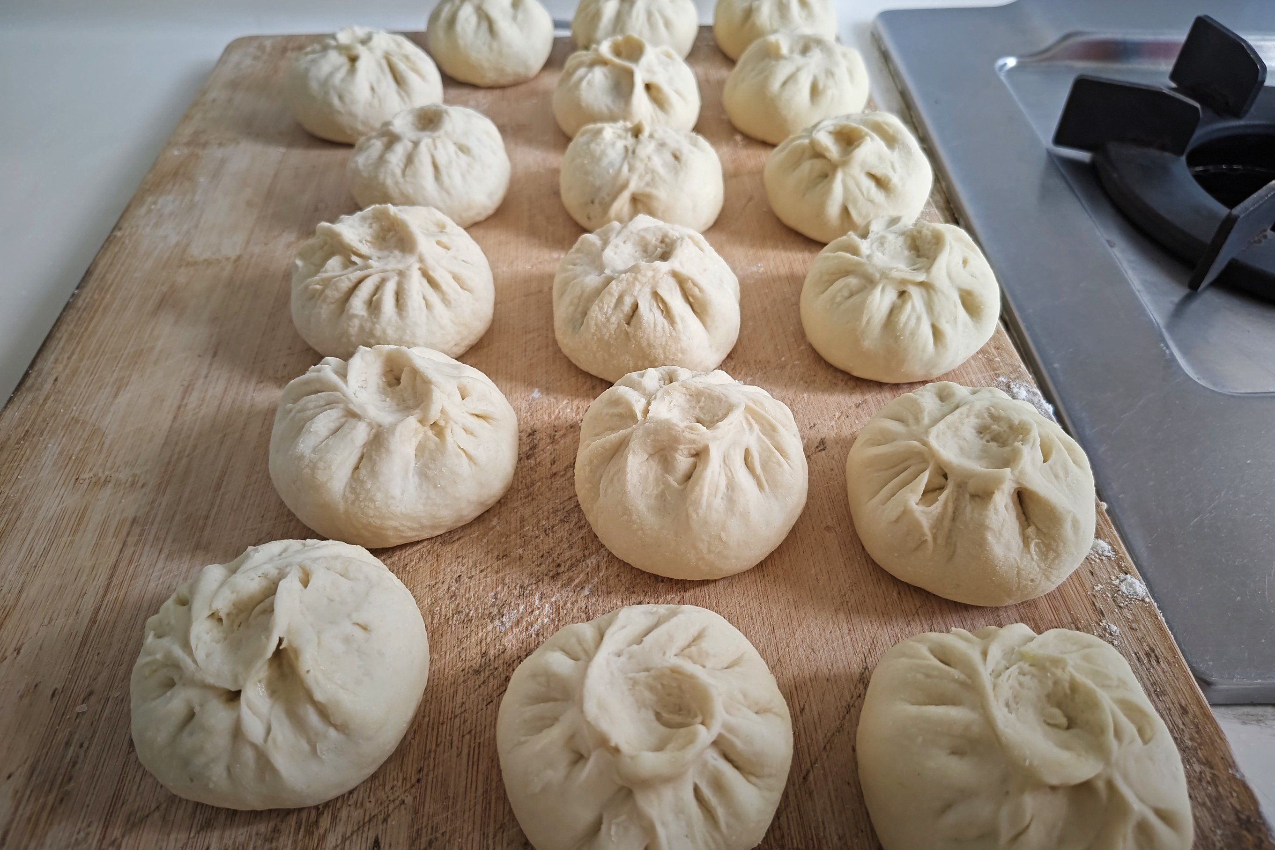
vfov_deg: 53.1
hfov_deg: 73.7
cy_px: 435
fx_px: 850
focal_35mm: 24
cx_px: 639
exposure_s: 1/101
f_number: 1.88
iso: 271
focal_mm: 5.56
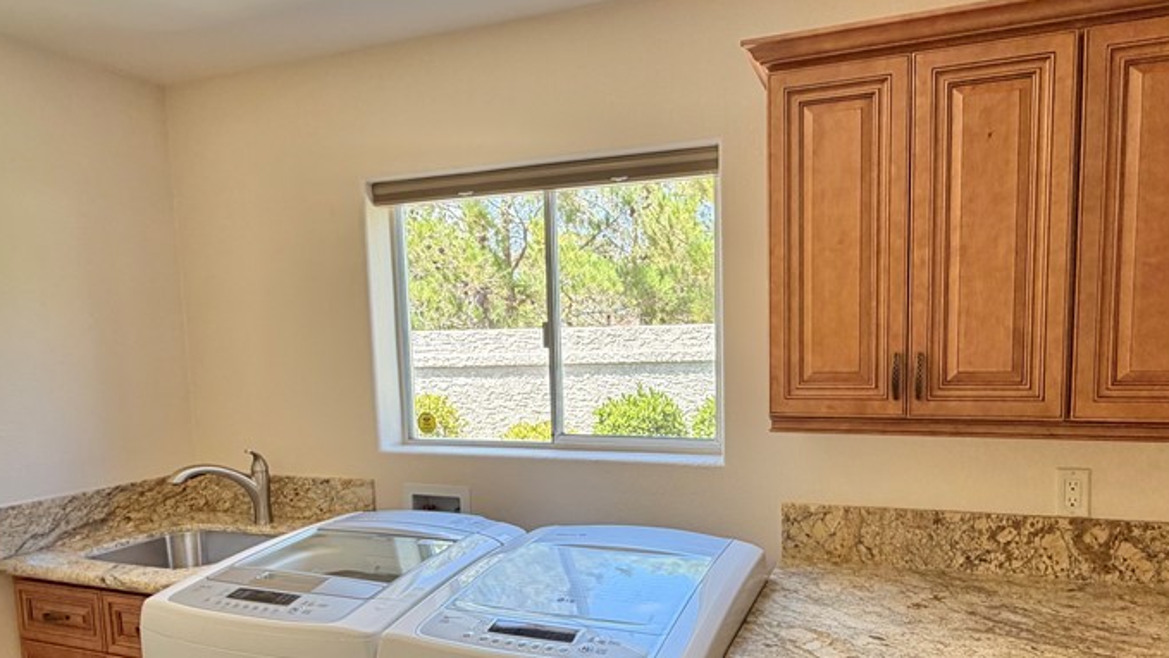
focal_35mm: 23
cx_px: 670
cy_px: 410
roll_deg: +1.3
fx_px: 713
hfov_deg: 78.2
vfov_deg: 49.1
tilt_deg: -5.8
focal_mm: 2.22
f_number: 2.2
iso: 125
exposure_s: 1/121
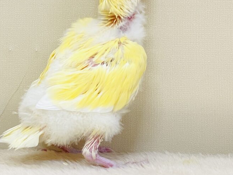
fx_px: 640
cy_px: 37
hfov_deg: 20.4
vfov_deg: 15.5
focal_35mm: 95
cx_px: 45
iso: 100
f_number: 2
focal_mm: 6
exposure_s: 1/116
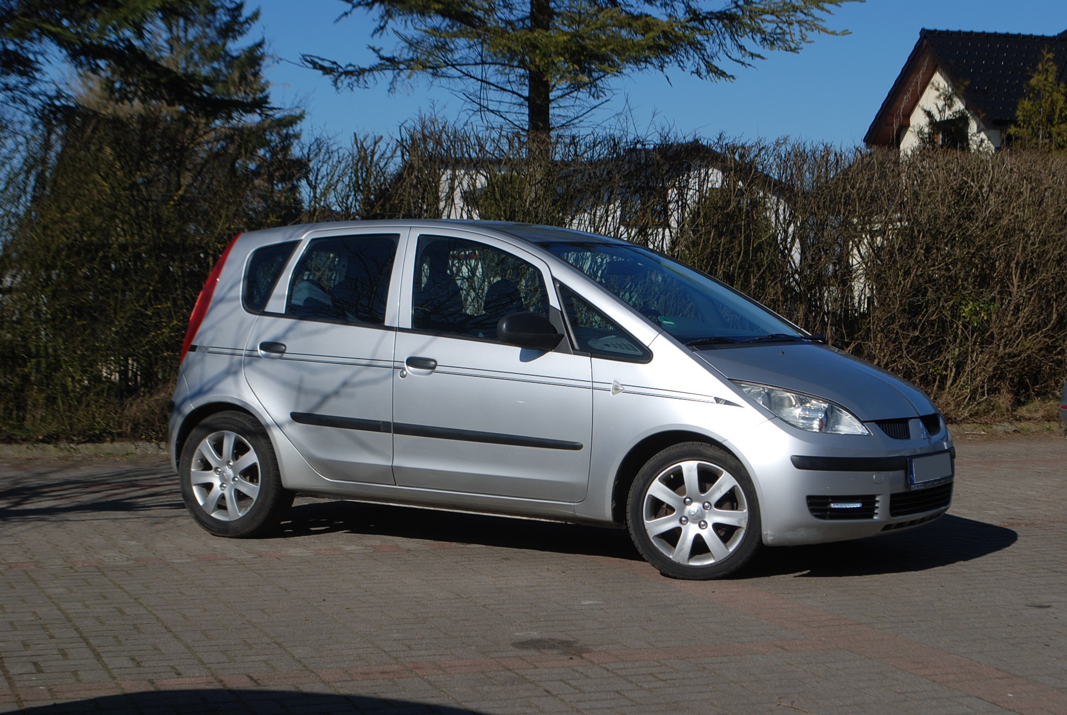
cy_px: 358
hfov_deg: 30.5
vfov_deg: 20.7
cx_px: 534
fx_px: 1959
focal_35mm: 66
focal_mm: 44
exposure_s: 1/400
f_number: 10
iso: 100
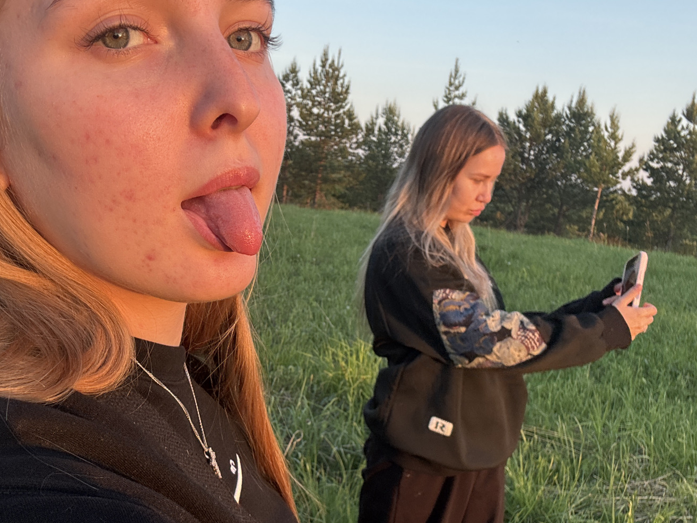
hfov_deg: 52.5
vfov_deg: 40.4
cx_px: 315
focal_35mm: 35
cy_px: 325
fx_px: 705
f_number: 1.9
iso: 20
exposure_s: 1/148
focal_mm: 2.69
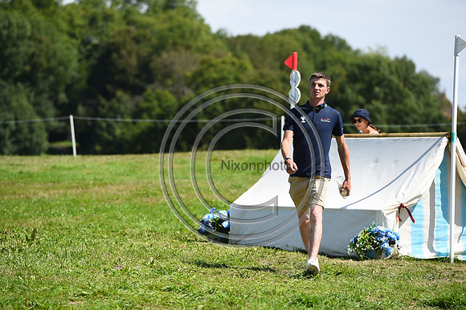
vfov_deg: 6.9
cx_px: 233
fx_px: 2587
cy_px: 155
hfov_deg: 10.3
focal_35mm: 200
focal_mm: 200
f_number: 5
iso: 160
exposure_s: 1/1000
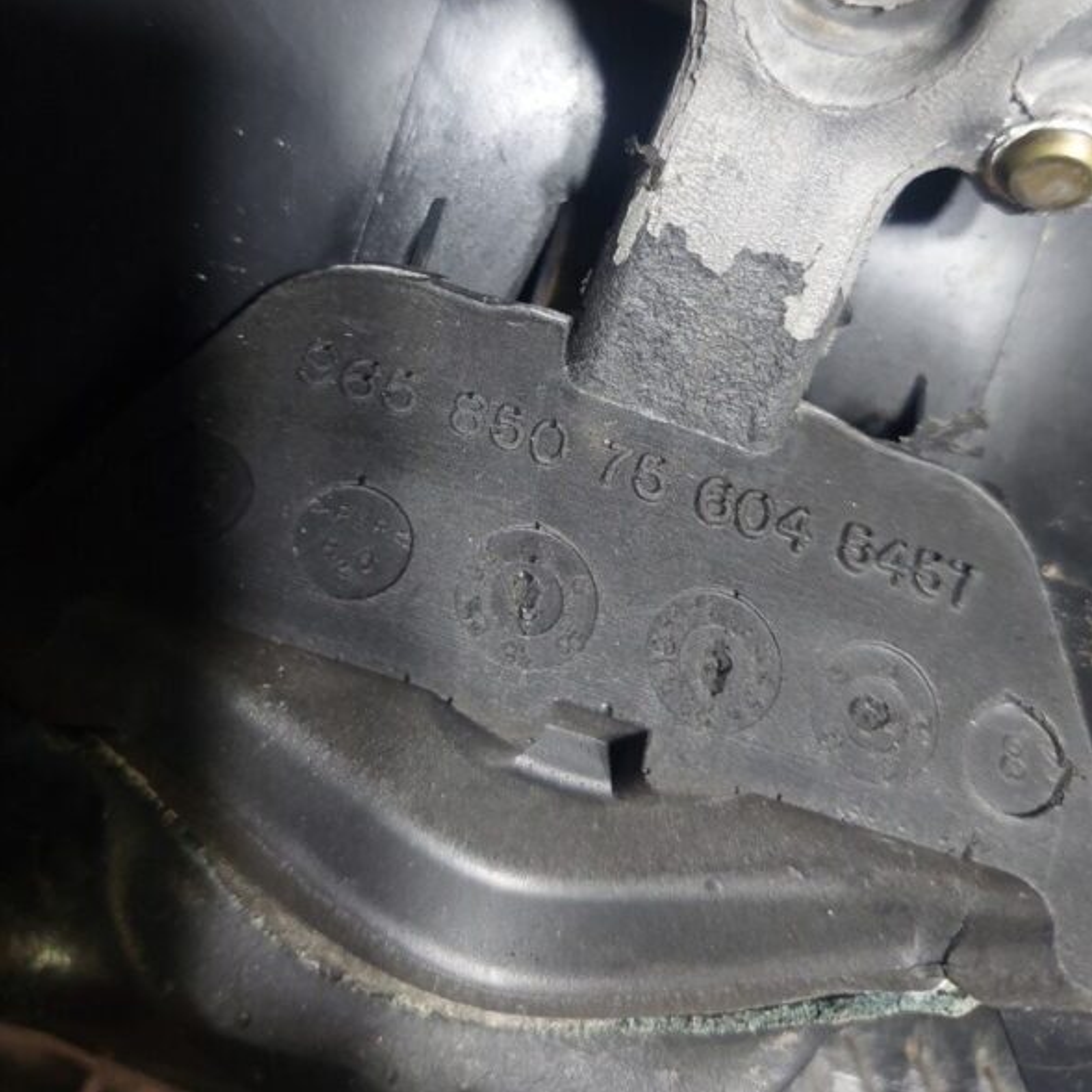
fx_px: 1071
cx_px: 552
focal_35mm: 30
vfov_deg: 53.2
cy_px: 382
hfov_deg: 54.0
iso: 500
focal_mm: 5.23
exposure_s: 1/50
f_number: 1.8
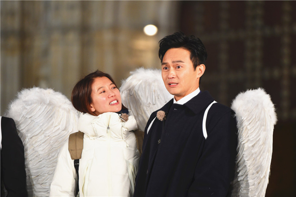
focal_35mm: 200
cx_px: 148
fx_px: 1644
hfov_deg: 10.3
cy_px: 98
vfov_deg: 6.9
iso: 2500
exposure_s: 1/125
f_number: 3.2
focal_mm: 200
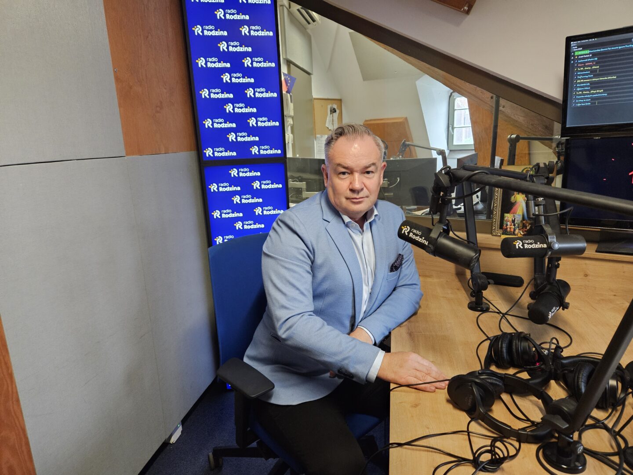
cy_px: 238
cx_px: 316
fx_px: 421
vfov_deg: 58.9
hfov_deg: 73.9
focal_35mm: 23
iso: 640
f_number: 1.8
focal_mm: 5.4
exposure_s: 1/50
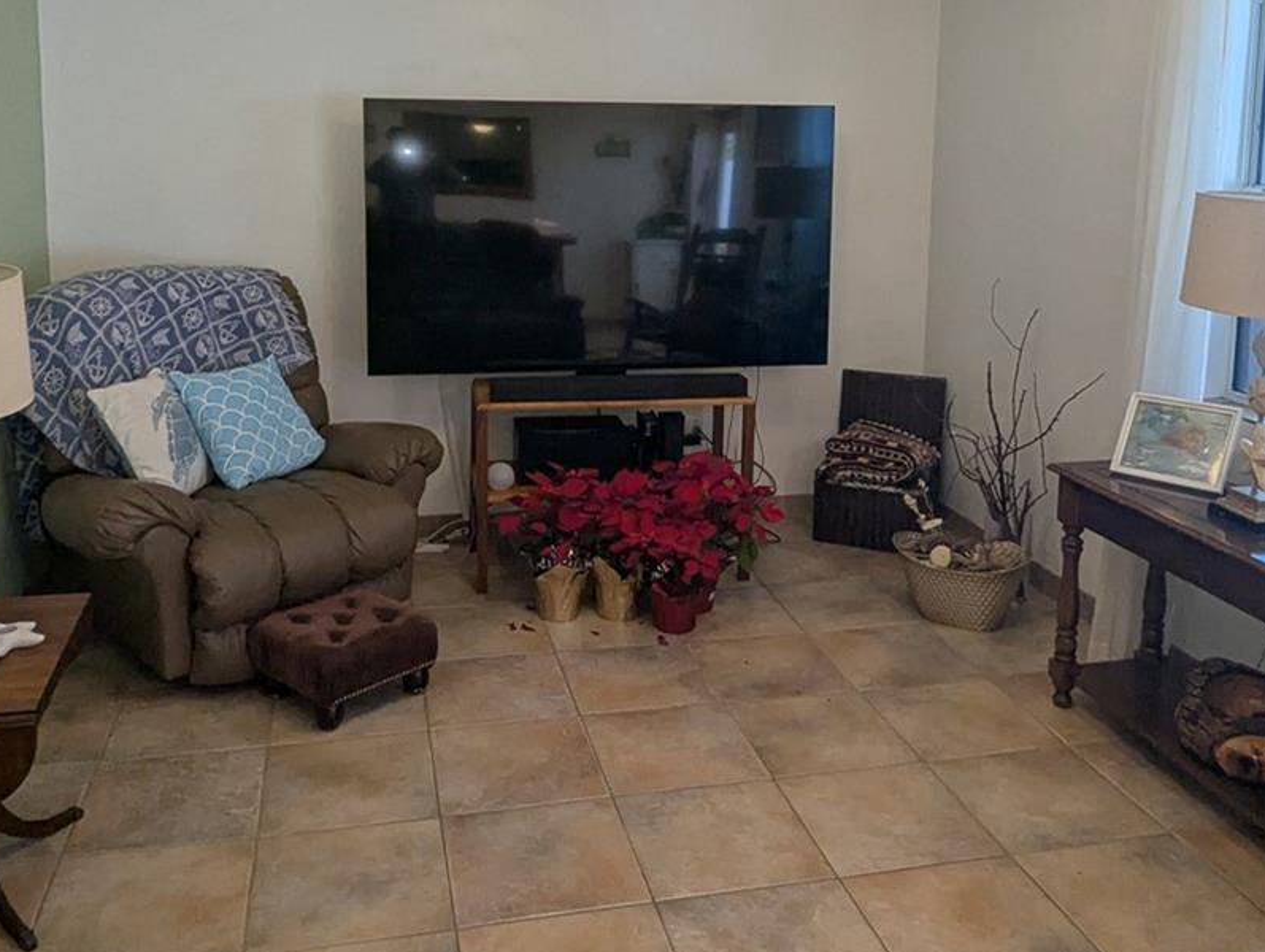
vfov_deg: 43.4
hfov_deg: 56.8
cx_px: 635
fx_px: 1171
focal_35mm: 32
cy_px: 290
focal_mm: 2.35
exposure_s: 1/120
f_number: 2.2
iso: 136
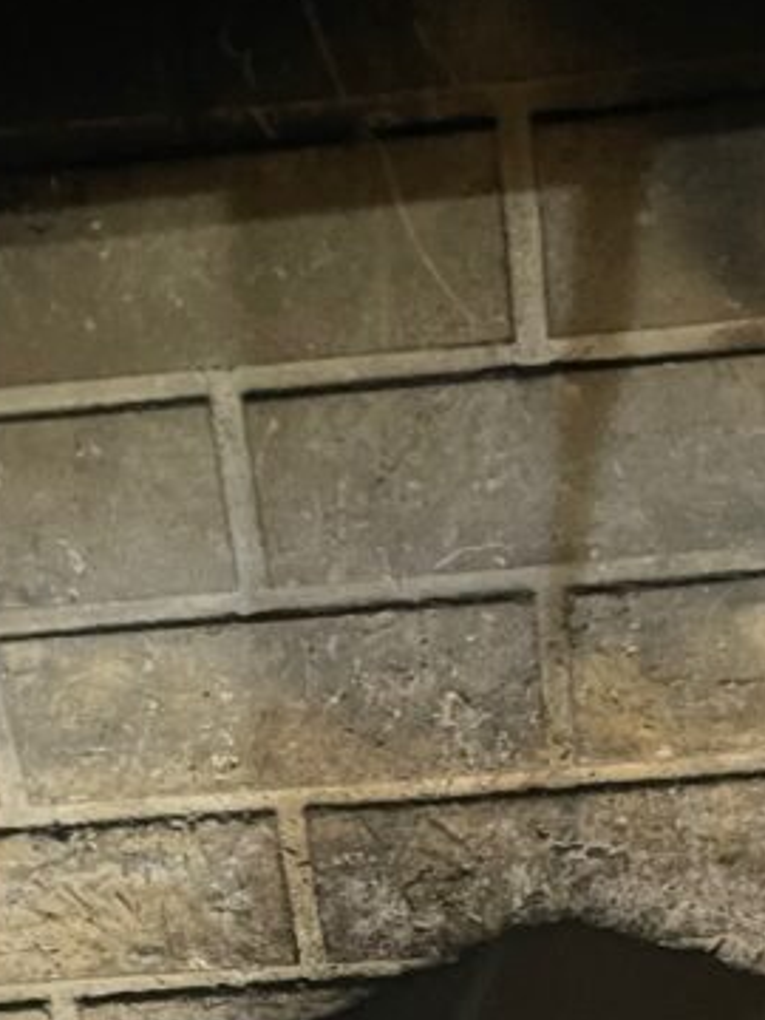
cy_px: 1068
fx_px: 2180
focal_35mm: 74
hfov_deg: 19.9
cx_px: 459
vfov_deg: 24.8
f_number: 1.6
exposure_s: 1/30
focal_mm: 5.1
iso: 1000
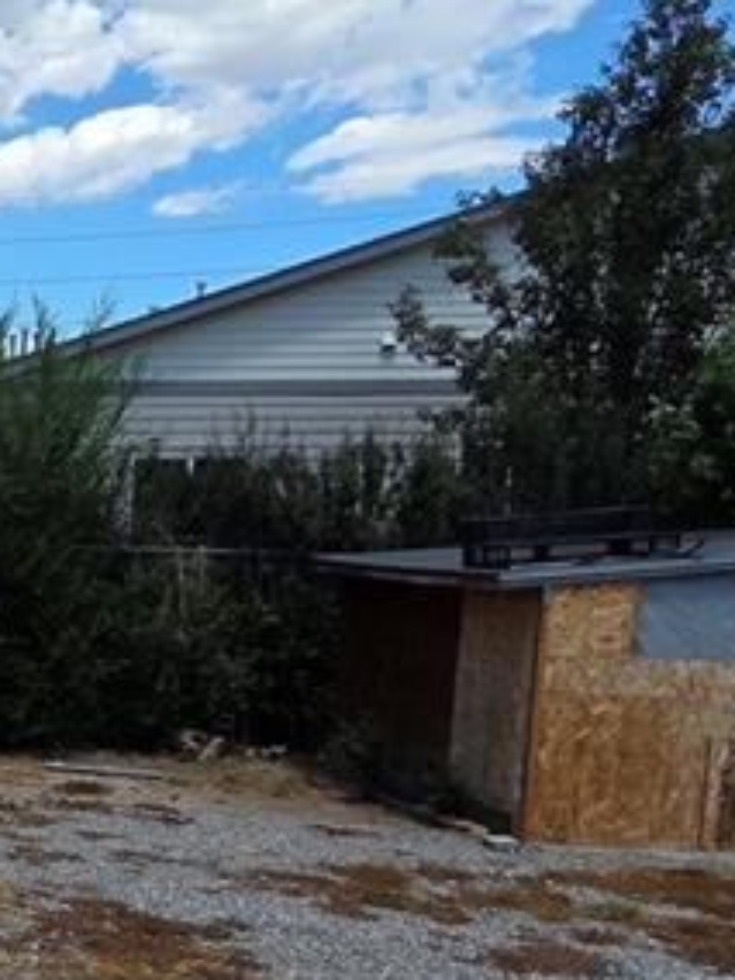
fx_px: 1557
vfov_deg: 34.2
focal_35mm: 55
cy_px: 742
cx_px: -559
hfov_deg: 20.0
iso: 50
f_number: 2.2
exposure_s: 1/2000
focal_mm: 2.2
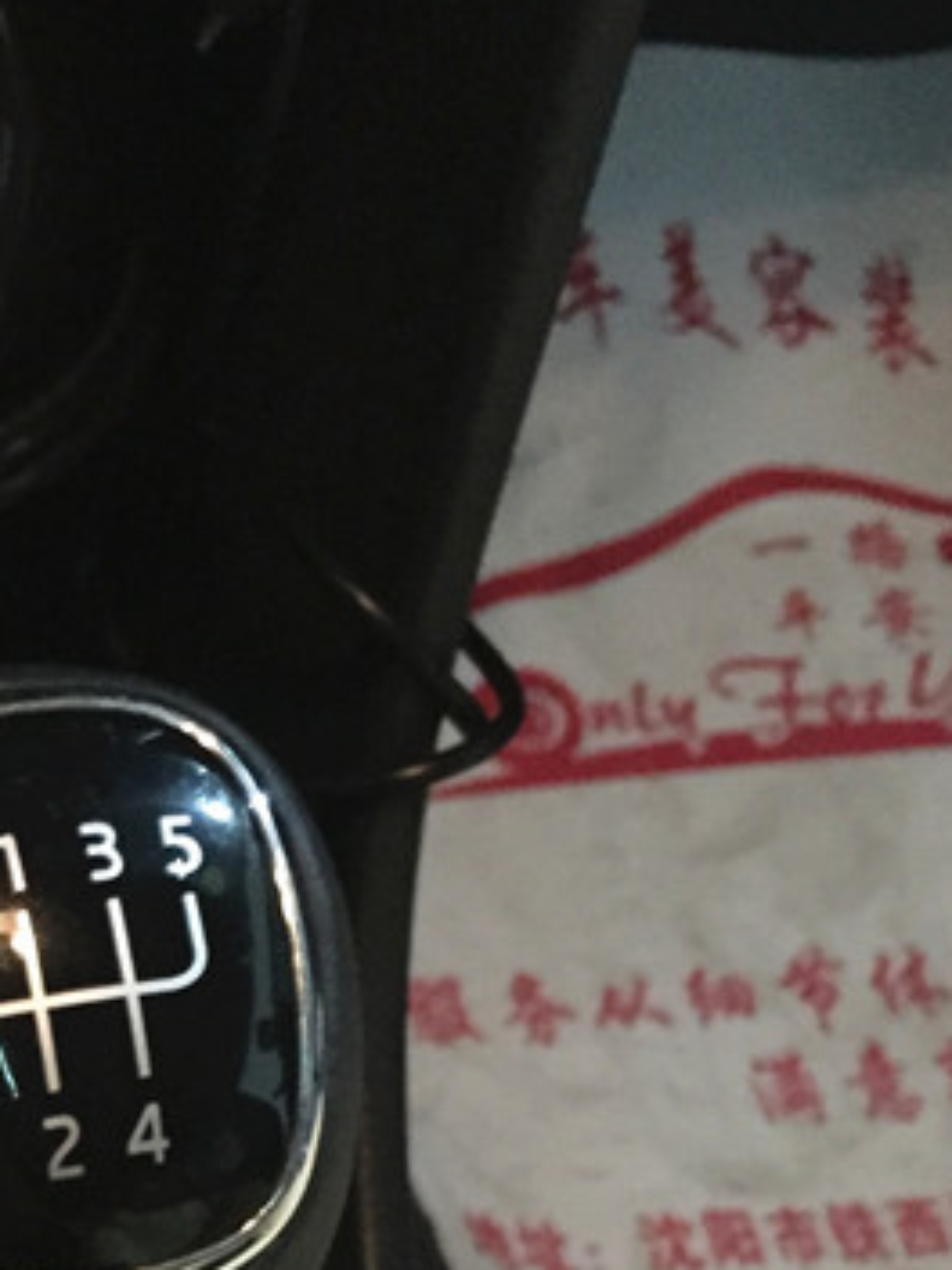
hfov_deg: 21.4
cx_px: -25
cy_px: 1400
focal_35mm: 66
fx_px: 2420
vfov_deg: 27.0
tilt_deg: -61.2
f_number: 2.2
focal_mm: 4.15
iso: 1000
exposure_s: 1/17
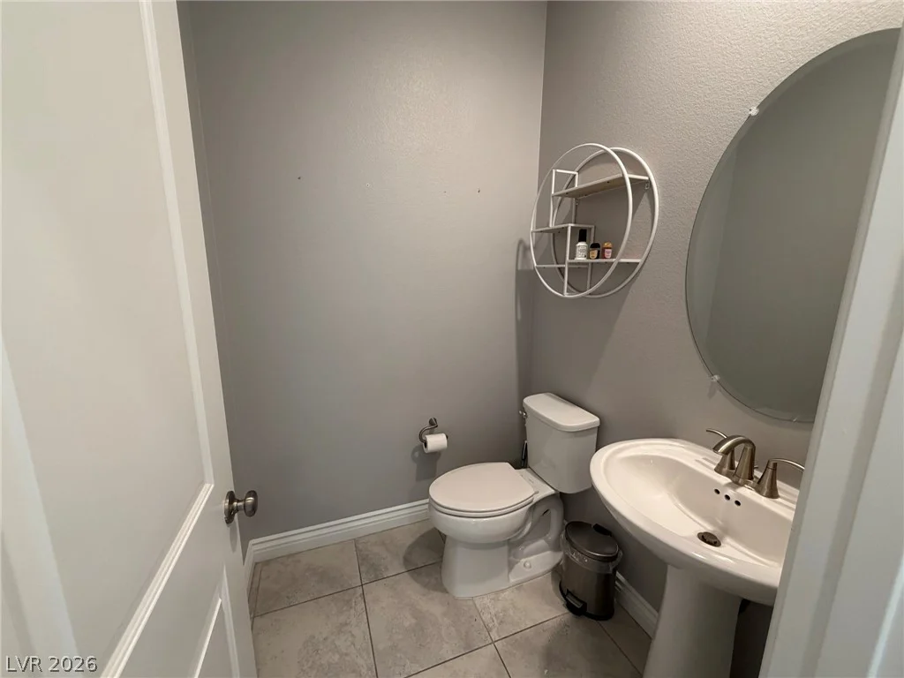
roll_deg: -0.3
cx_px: 452
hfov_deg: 102.1
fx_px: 366
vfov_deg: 85.7
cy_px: 339
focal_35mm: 14
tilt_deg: -11.9
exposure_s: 1/60
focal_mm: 2.22
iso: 250
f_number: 2.2
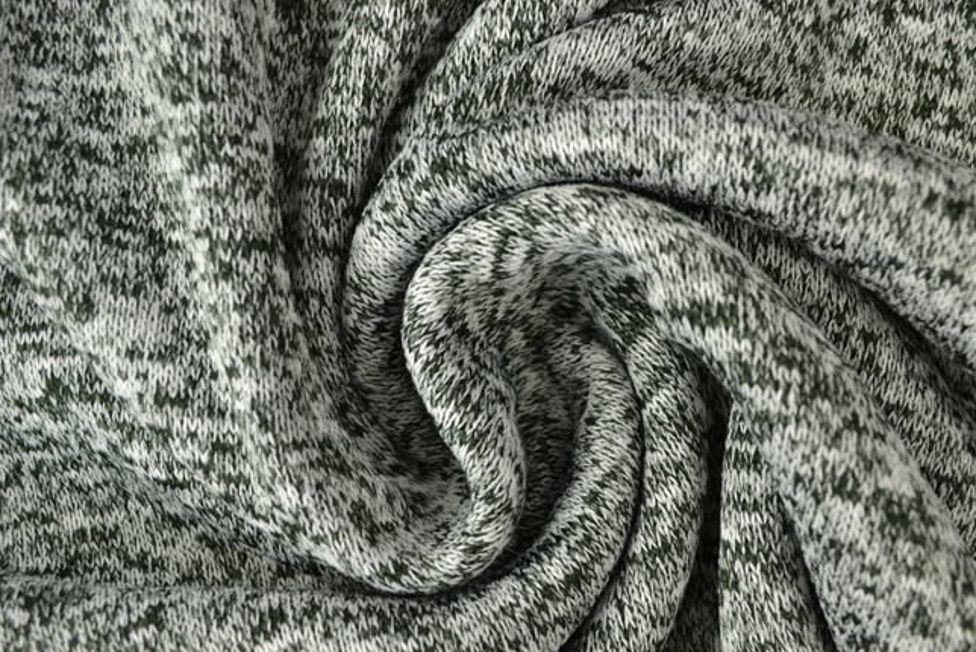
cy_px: 344
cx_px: 544
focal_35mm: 41
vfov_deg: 32.7
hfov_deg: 47.3
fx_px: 1112
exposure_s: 1/20
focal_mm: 22
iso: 100
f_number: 5.6
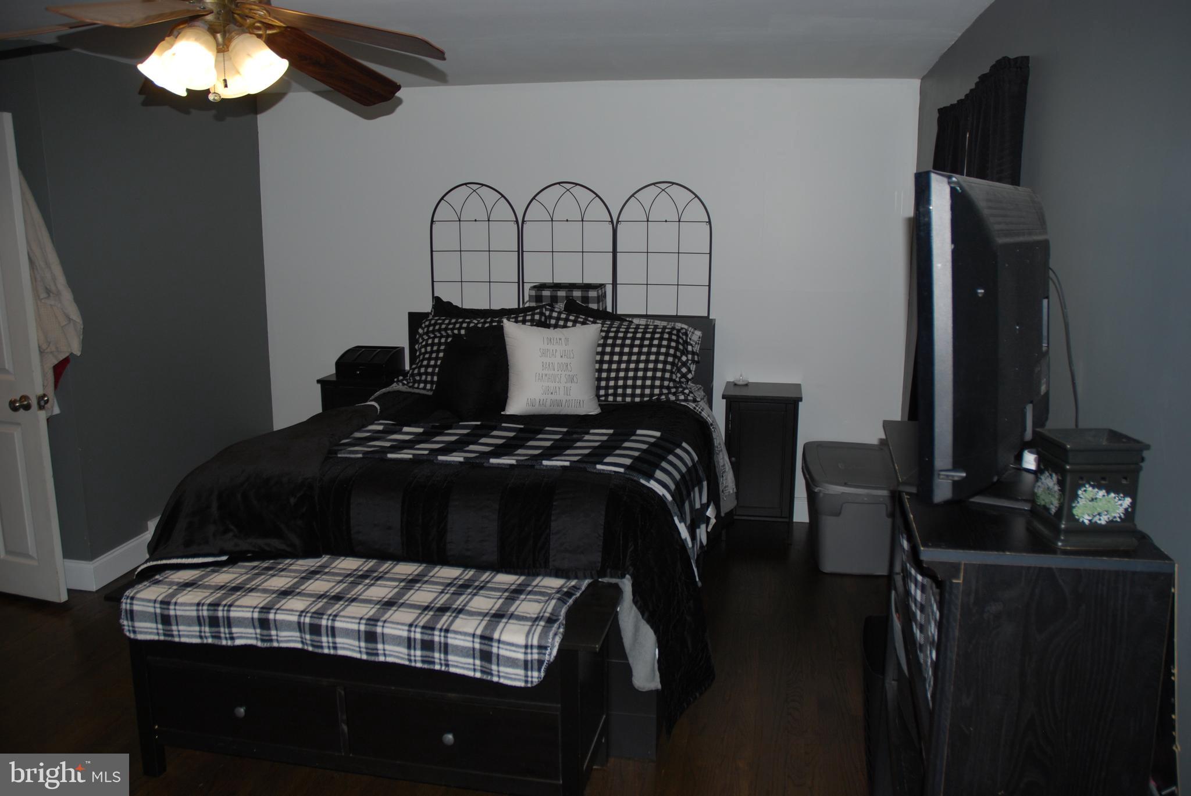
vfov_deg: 48.0
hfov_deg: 67.3
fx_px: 894
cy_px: 398
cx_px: 596
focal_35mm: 27
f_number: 3.5
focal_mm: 18
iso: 200
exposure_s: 1/60
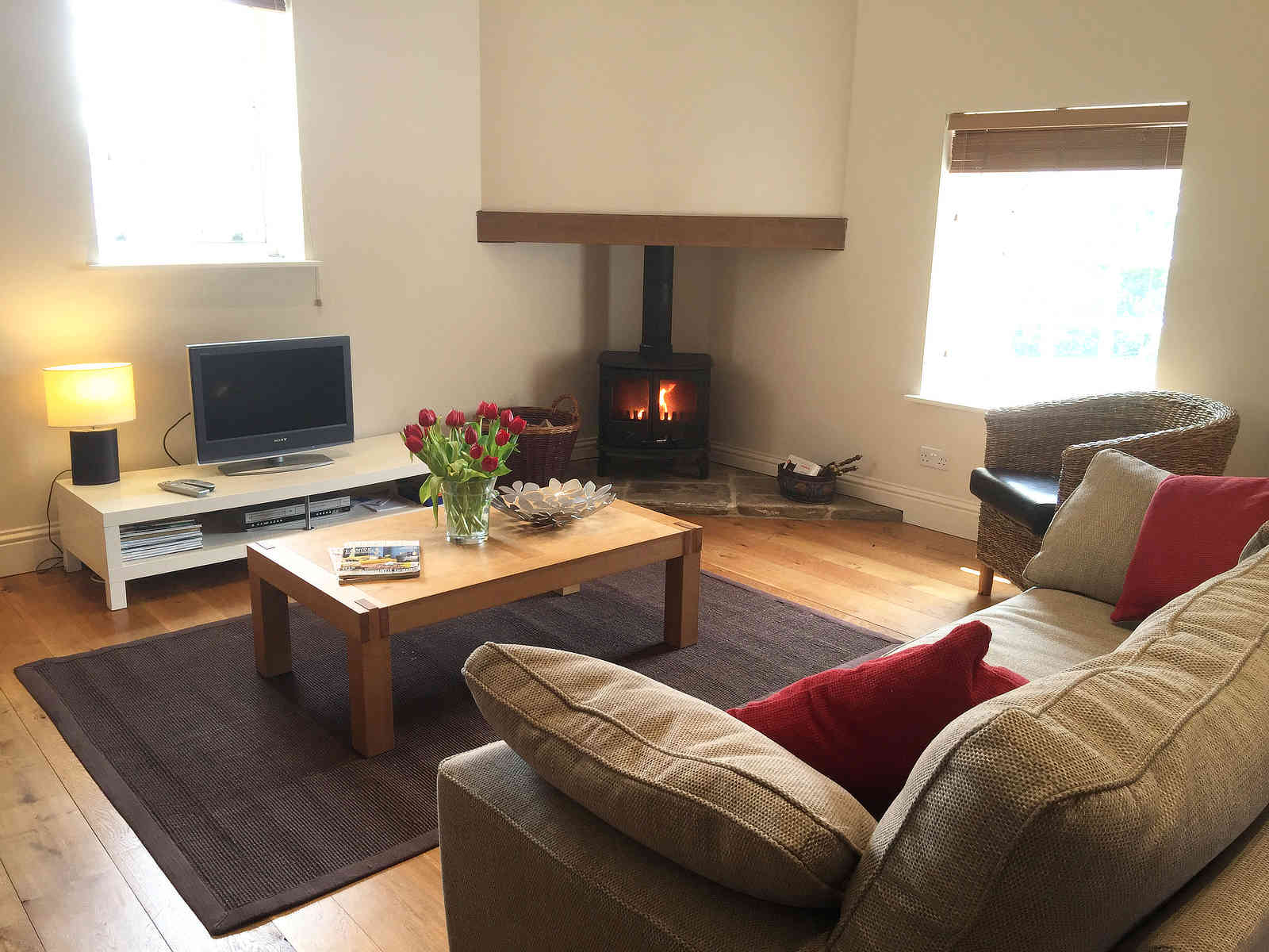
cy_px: 476
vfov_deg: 48.2
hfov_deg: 61.7
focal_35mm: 29
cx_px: 634
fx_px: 1063
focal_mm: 4.2
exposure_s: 1/50
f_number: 2.2
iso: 40
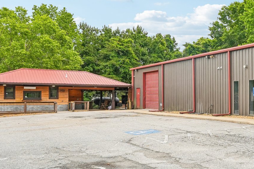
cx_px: 253
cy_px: 102
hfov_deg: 39.5
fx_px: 308
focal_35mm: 44
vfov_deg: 30.6
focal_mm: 18.3
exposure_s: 1/200
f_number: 8
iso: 320
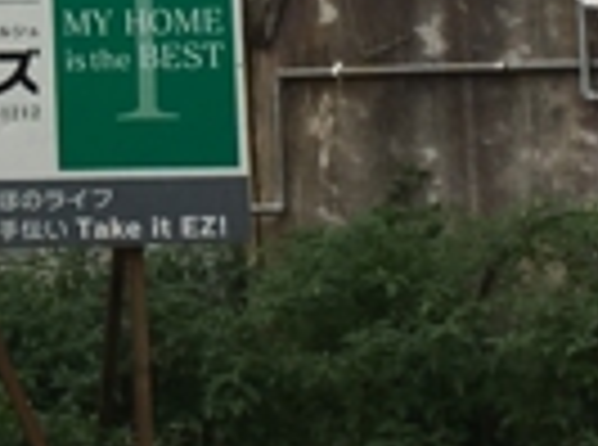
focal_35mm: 224
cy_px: -378
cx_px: -387
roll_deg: +1.8
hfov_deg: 8.6
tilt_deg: +7.5
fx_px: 3859
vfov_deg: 6.4
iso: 25
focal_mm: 4.15
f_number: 2.2
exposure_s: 1/693
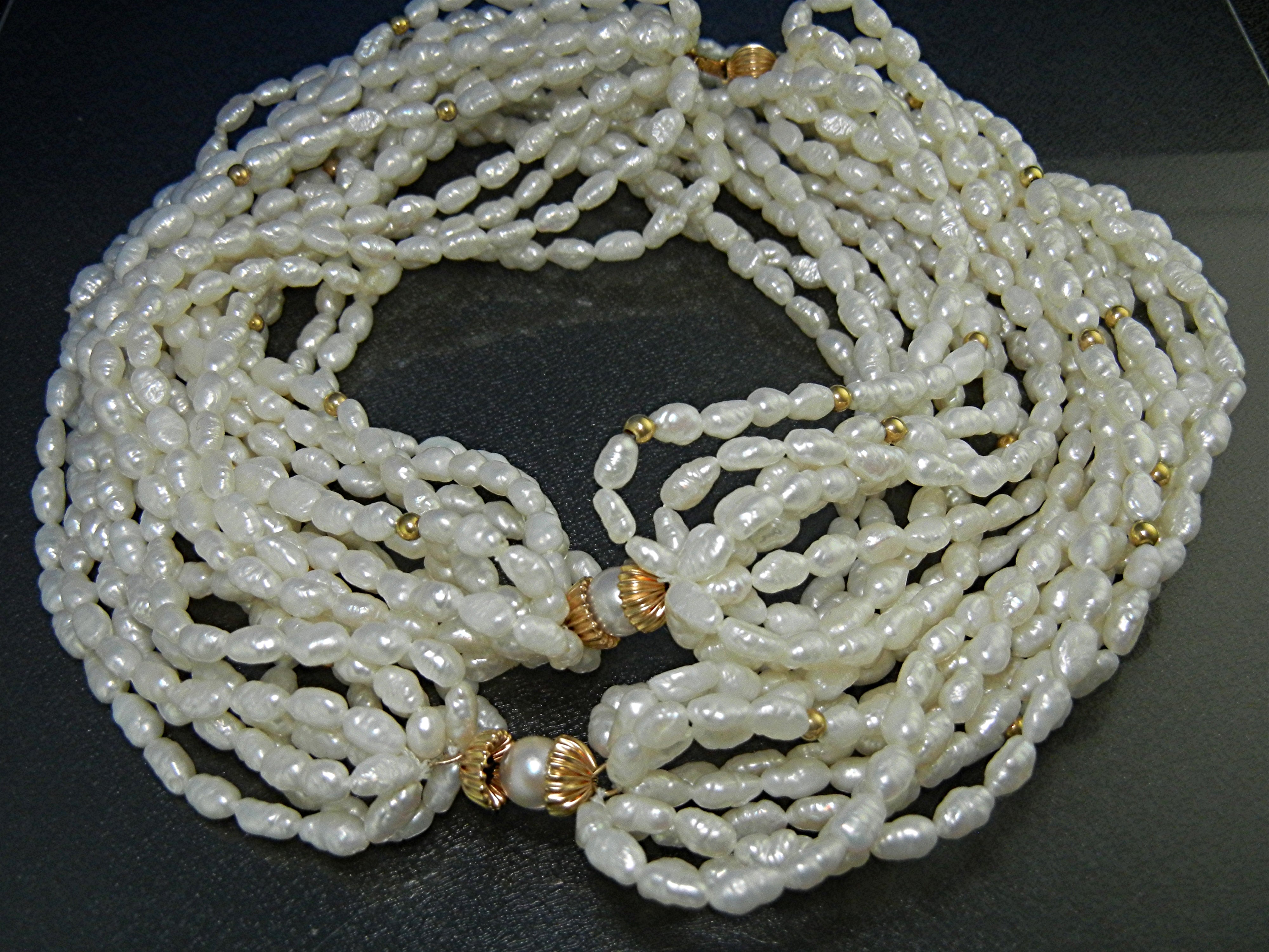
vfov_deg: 36.8
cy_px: 476
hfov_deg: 47.9
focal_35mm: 39
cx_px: 634
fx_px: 1430
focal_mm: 7.1
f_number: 7.4
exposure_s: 1/30
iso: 388
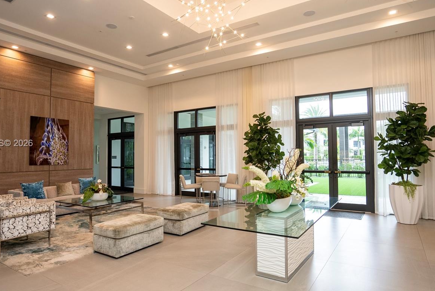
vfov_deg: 57.3
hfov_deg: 78.6
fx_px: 266
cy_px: 144
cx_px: 216
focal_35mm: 22
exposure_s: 1/100
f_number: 4
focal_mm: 16
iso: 640
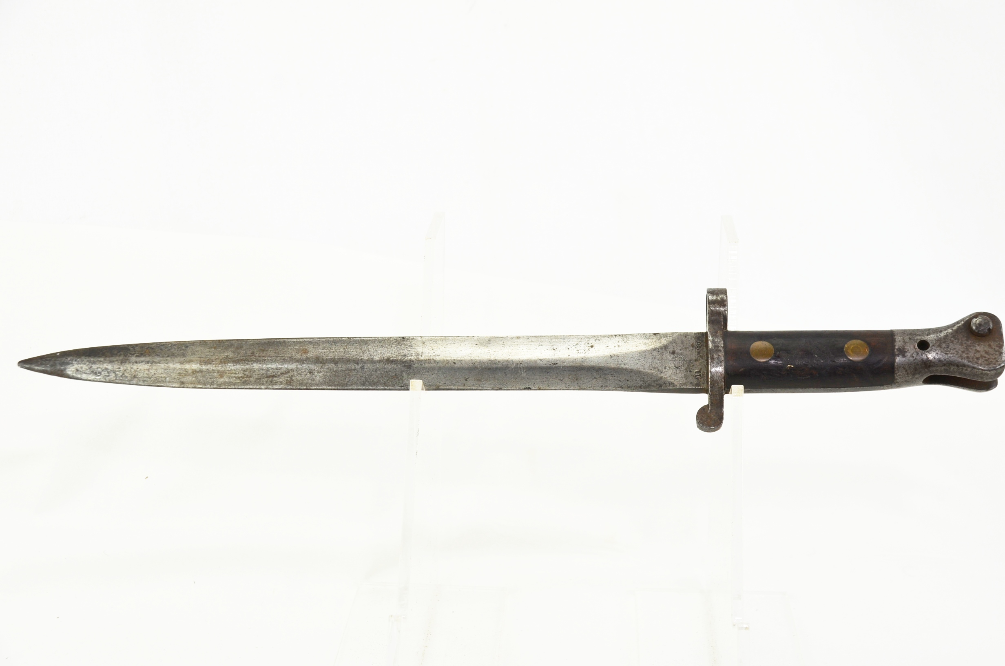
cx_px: 502
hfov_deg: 30.6
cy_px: 333
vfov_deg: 20.5
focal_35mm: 66
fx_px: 1839
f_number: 5.6
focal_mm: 44
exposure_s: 1/125
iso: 250
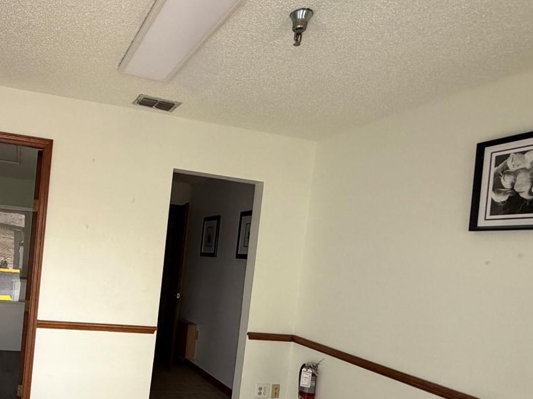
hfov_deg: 59.0
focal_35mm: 28
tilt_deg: -2.8
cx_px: 114
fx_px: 431
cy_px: 274
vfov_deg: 48.7
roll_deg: -5.1
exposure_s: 1/111
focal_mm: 2.22
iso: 320
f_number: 2.2
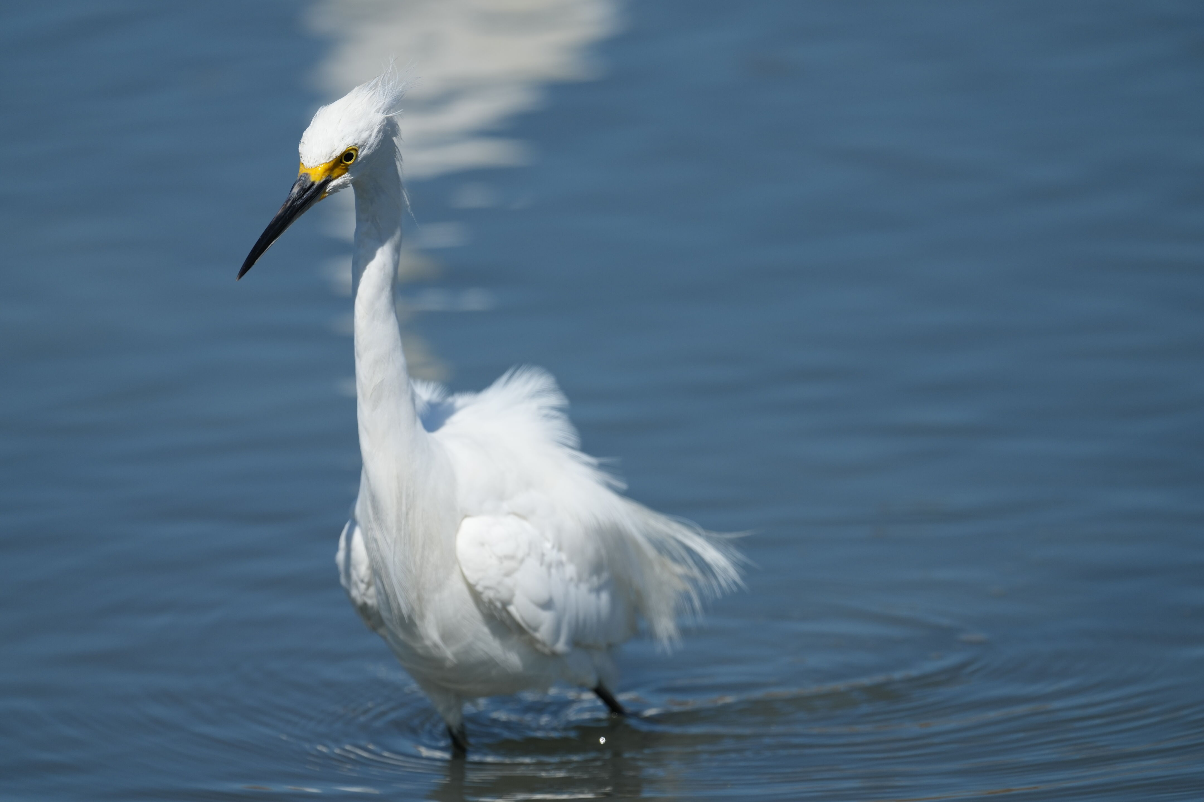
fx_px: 18727
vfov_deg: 2.5
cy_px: 401
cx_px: 602
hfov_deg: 3.7
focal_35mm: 560
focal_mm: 560
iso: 400
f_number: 6.3
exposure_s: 1/2500
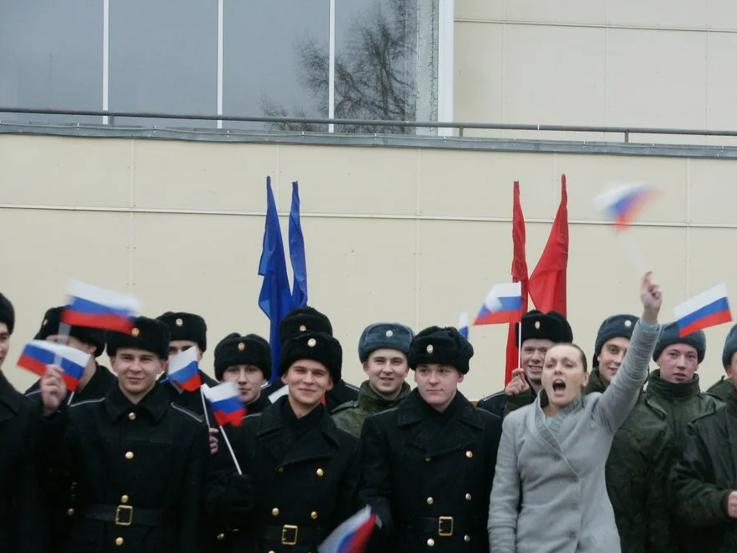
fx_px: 1789
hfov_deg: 23.2
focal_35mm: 84
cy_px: 353
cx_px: 475
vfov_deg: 17.5
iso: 500
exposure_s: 1/60
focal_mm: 40
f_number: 4.5
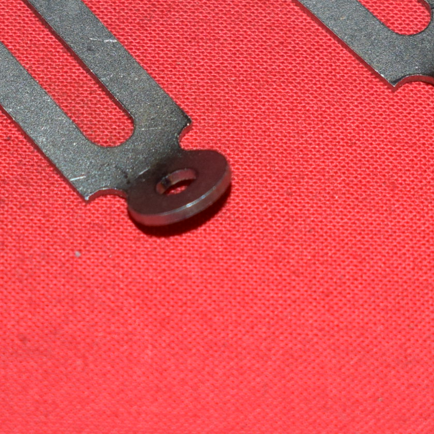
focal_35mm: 210
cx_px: 203
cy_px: 50
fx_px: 2979
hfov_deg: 8.3
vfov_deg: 8.3
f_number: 5.3
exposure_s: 1/125
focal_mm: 46
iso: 640
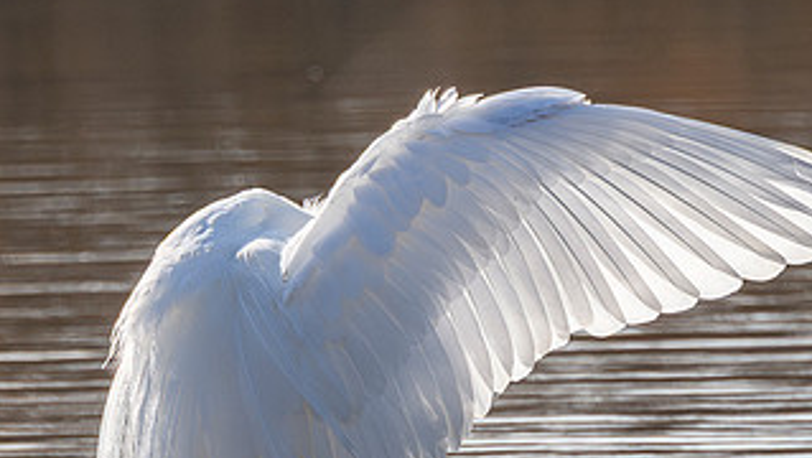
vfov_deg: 0.8
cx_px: 524
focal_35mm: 1599
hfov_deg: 1.4
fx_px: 34454
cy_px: 389
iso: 450
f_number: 8
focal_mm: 400
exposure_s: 1/1600
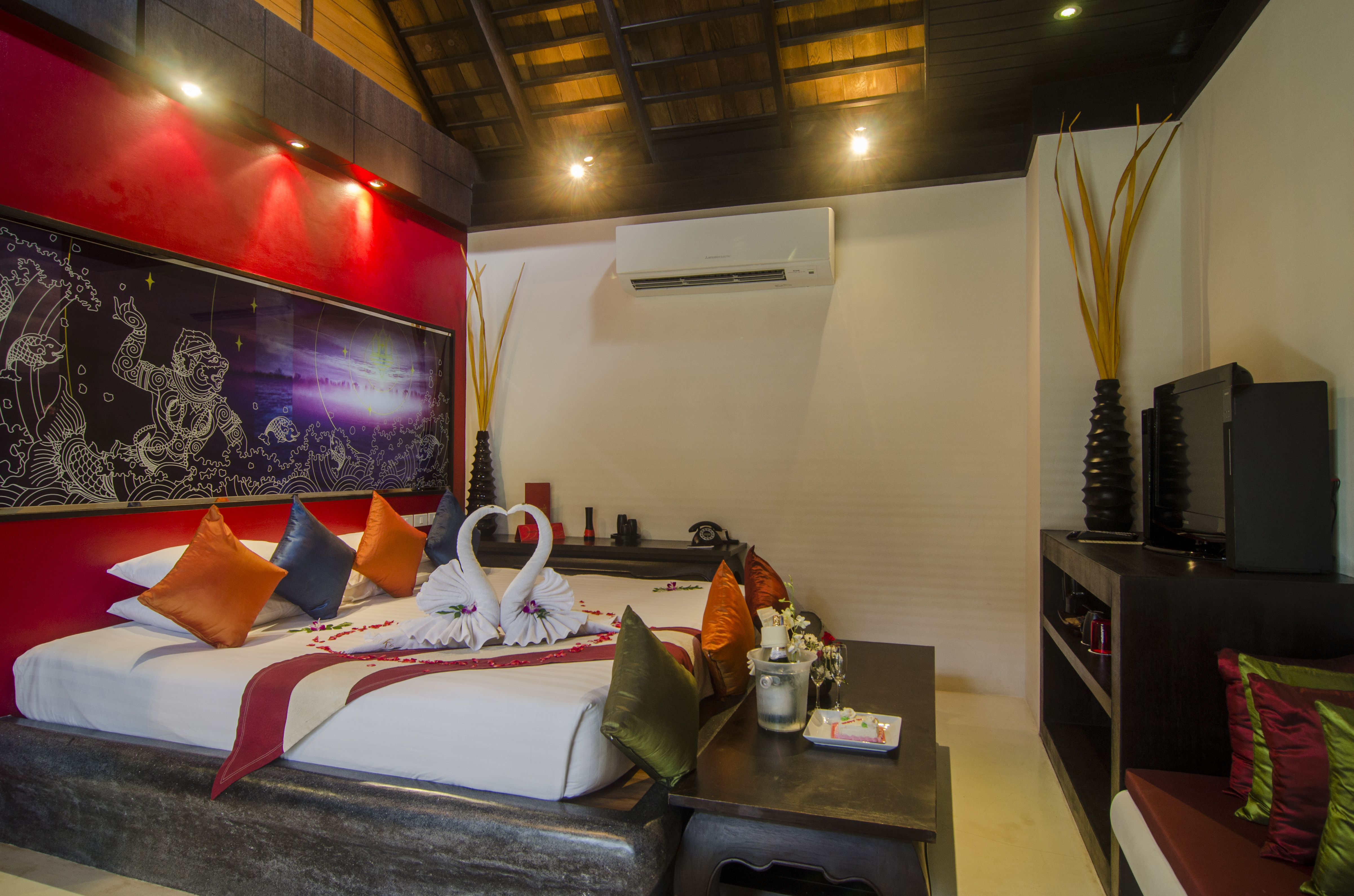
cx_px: 677
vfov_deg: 59.3
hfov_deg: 81.3
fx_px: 788
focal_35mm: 21
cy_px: 448
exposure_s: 1/2
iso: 200
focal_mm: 14
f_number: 8
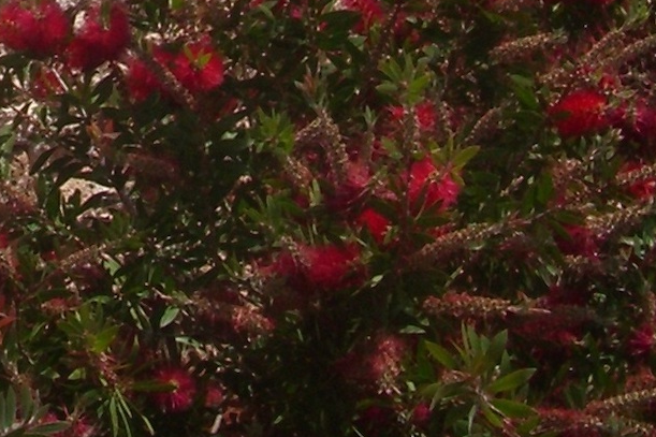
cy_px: -521
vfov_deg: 8.6
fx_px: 2714
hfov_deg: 13.3
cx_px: -194
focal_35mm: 149
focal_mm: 5.8
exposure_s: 1/1250
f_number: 4.3
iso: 80
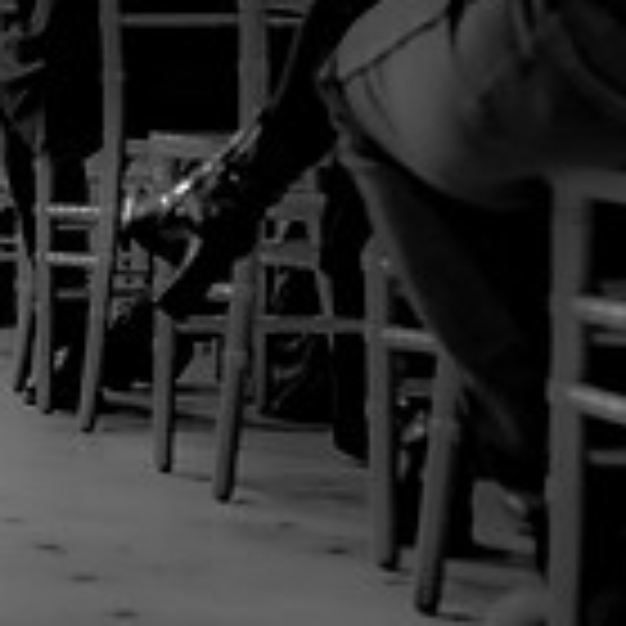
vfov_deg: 12.1
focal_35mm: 142
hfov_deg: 11.3
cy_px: -47
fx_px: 2905
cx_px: -536
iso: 1250
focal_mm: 40
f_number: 2.8
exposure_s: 1/200
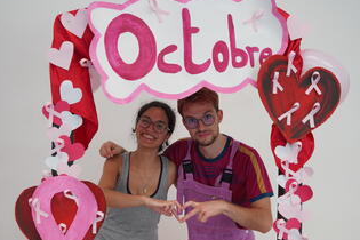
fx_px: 479
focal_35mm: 48
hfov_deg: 41.2
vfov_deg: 28.1
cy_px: 145
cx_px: 168
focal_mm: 37.7
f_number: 4
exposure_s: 1/160
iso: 500
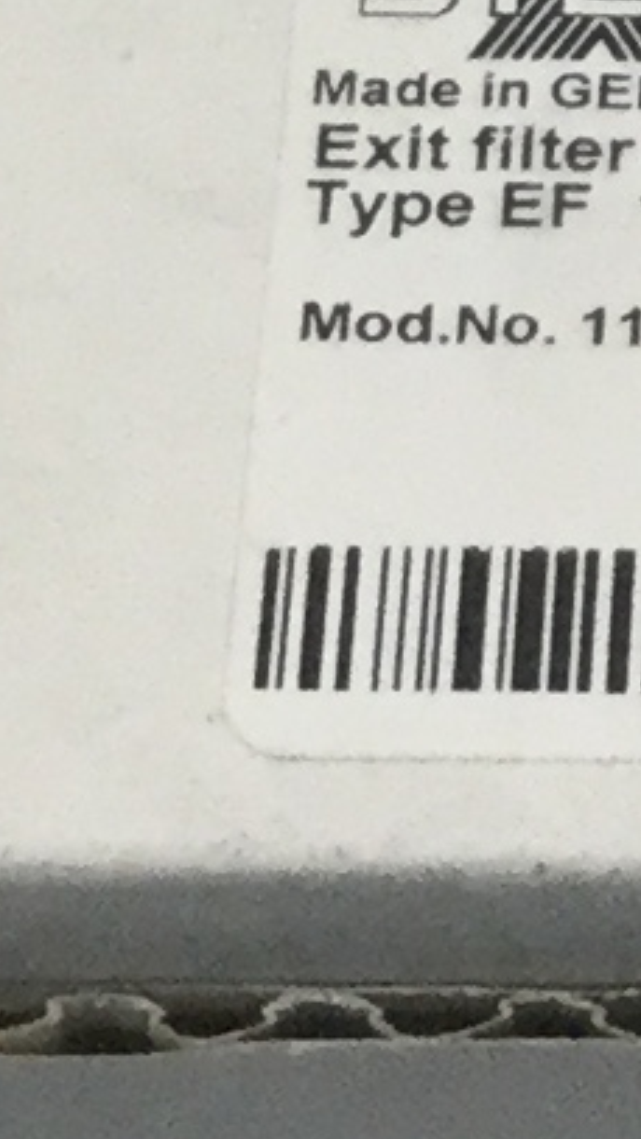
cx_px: 1363
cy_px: -616
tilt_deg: -50.4
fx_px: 8187
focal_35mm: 271
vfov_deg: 7.8
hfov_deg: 4.4
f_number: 2.4
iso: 32
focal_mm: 3.3
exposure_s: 1/30
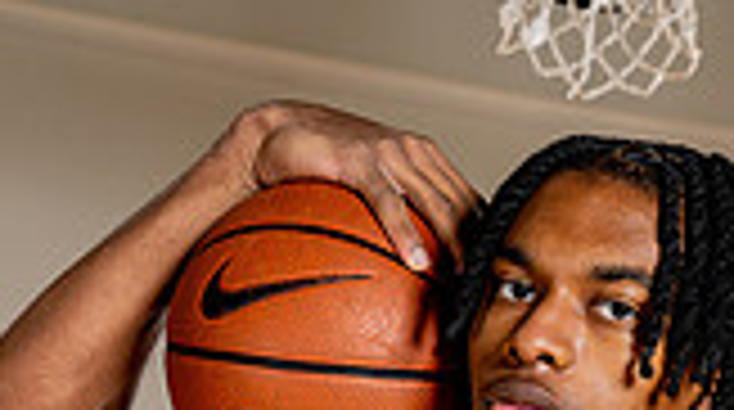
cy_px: 1005
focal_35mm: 145
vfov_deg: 7.7
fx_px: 2817
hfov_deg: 14.8
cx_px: 459
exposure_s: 1/250
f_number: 8
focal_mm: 50
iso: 250
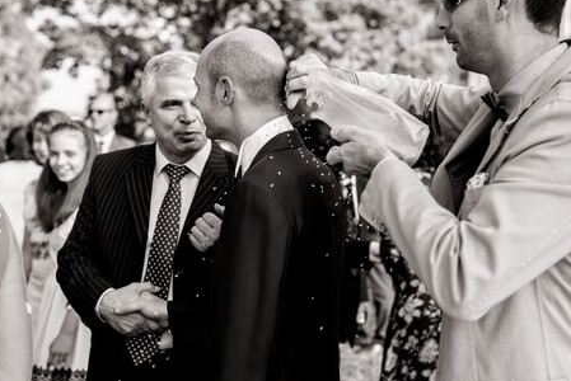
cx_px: 305
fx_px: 730
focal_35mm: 46
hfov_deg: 42.7
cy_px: 161
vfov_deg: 29.2
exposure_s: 1/3200
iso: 200
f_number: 2.5
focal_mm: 35
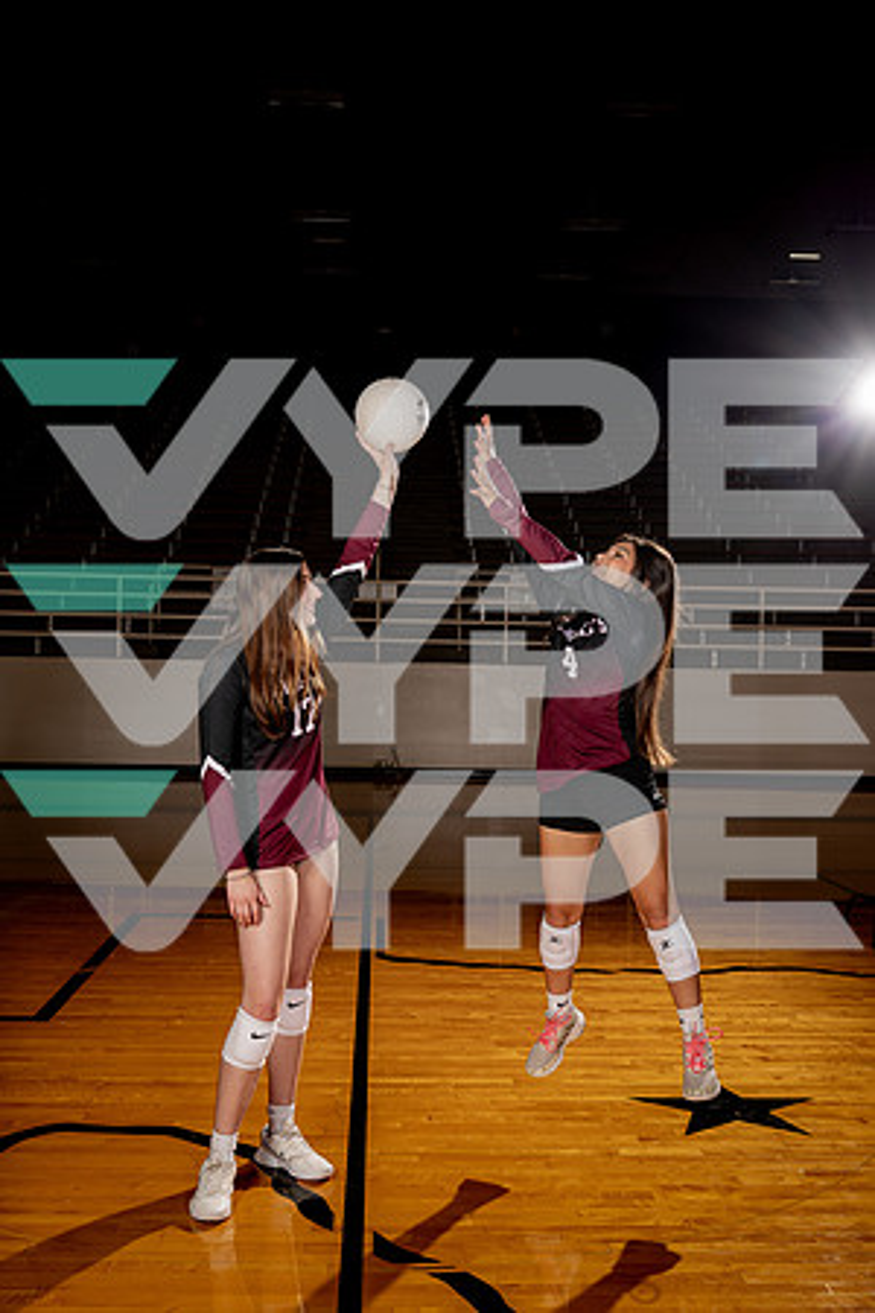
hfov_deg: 35.1
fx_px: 1385
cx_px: 438
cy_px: 656
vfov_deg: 50.7
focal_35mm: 38
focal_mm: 38
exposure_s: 1/250
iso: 100
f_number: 5.6
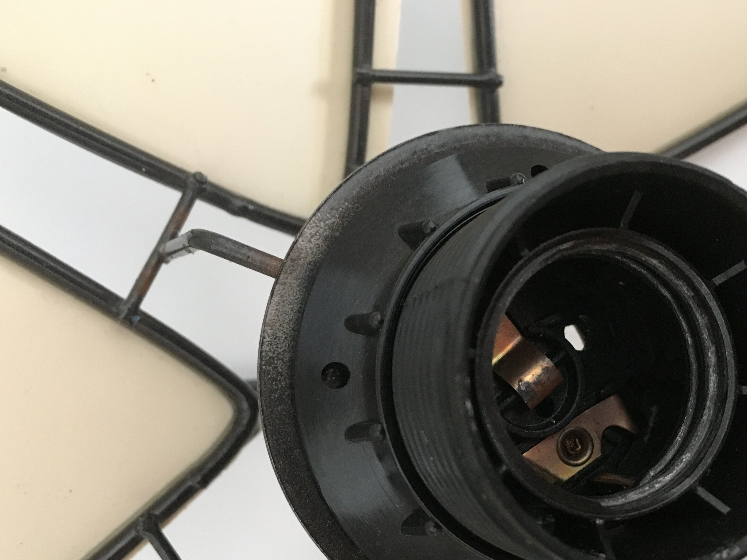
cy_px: 359
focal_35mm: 38
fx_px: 820
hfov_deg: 48.5
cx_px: 464
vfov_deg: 37.4
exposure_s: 1/25
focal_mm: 4.15
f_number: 2.2
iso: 200
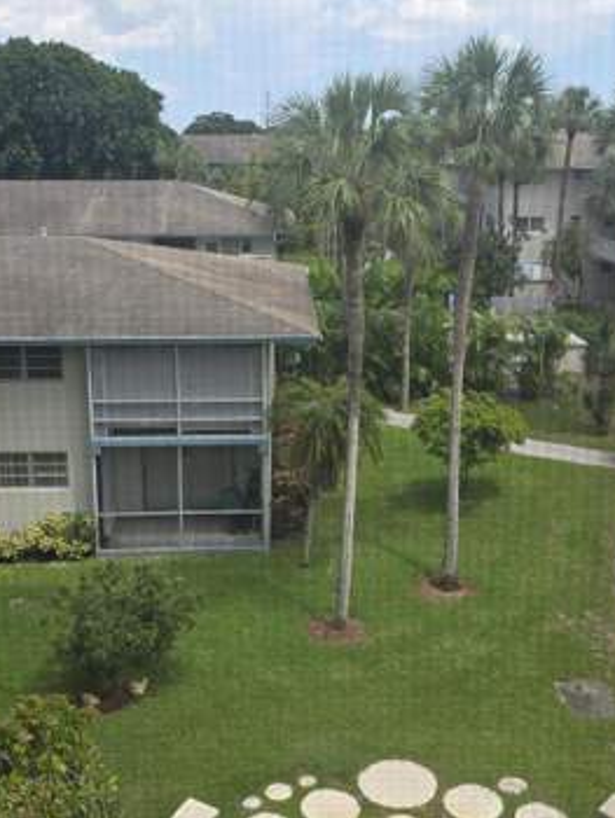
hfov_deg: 34.3
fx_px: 994
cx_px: 271
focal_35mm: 42
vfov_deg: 44.7
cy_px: 372
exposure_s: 1/385
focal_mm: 6.3
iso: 12
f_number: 1.7
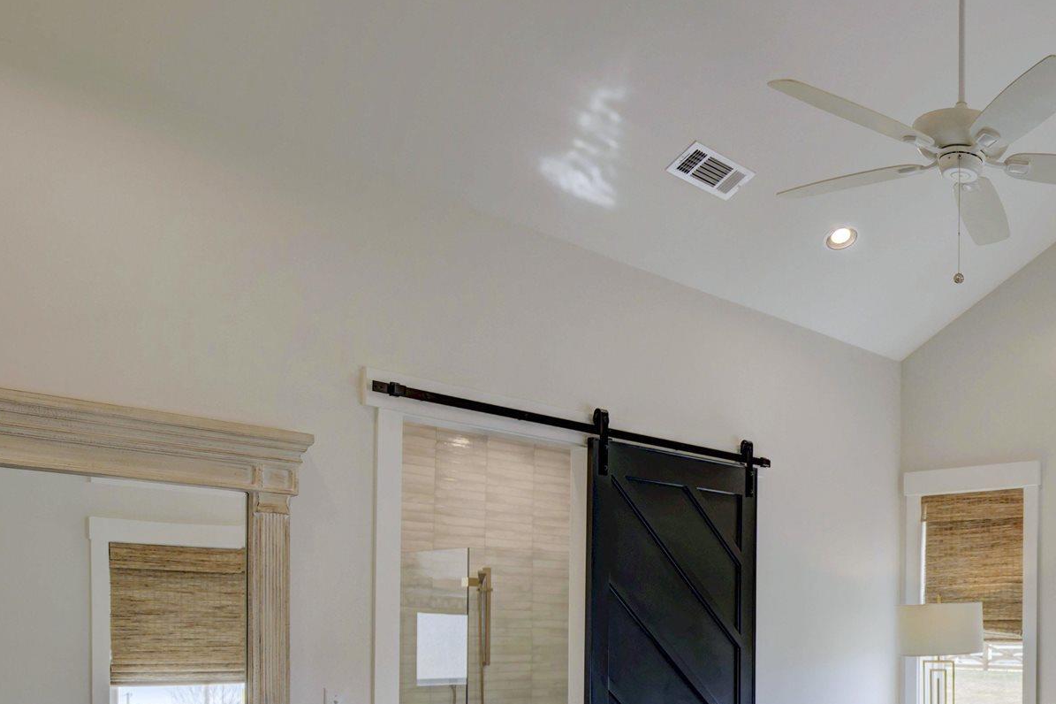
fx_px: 1056
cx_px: 1084
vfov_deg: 35.0
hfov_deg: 44.2
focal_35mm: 36
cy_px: 618
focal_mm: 14
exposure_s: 1/250
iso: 250
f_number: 2.8
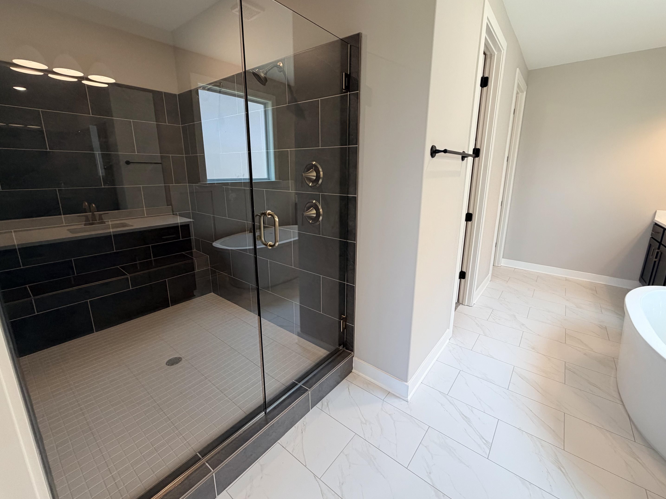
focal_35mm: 15
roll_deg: +0.2
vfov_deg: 81.7
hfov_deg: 98.2
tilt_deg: -12.9
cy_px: 236
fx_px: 289
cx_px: 338
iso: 160
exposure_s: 1/120
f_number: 2.2
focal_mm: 2.22
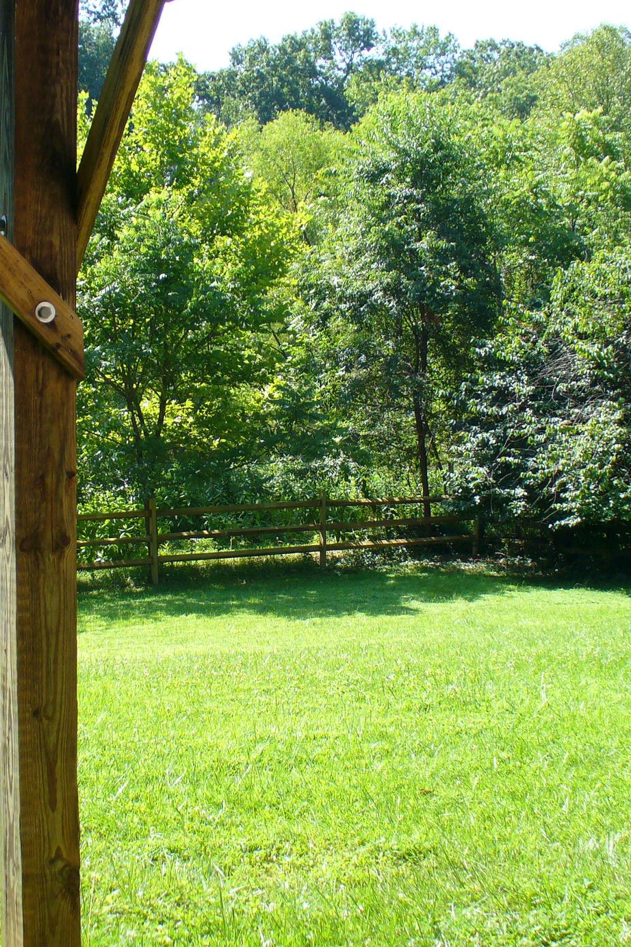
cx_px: 289
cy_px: 451
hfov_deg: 23.8
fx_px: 1499
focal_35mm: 57
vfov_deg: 35.0
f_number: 2.8
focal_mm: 6.1
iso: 80
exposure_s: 1/320
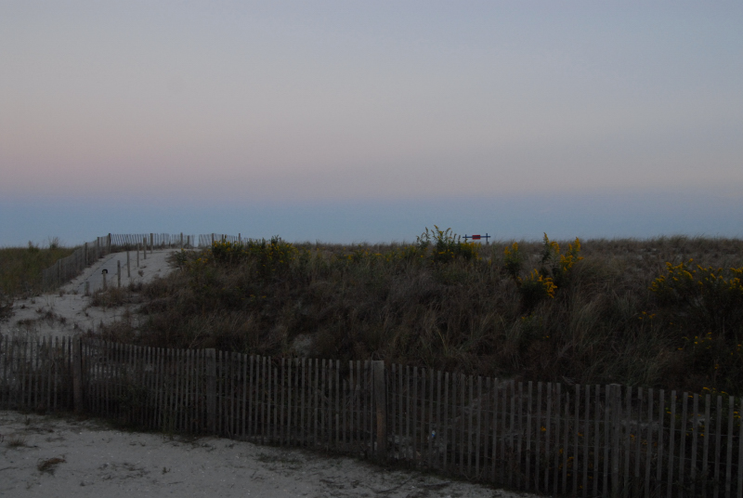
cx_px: 372
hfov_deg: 53.1
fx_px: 744
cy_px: 249
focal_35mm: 36
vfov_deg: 37.0
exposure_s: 1/100
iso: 800
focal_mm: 24
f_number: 5
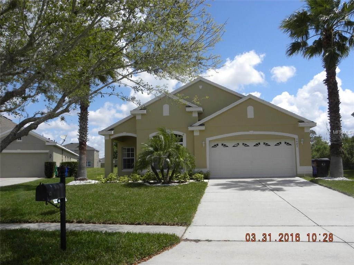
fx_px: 297
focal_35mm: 29
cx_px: 177
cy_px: 132
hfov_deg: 61.7
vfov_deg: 48.2
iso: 64
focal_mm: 5.2
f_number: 5.6
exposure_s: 1/380
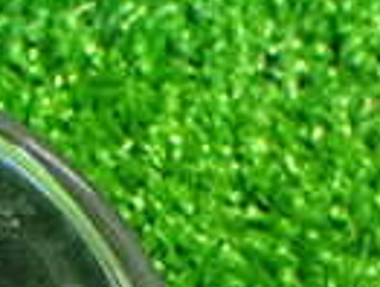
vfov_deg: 7.2
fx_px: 2213
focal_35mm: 201
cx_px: -171
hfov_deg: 9.6
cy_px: 496
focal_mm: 7.84
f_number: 2.9
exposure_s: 1/40
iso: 1600
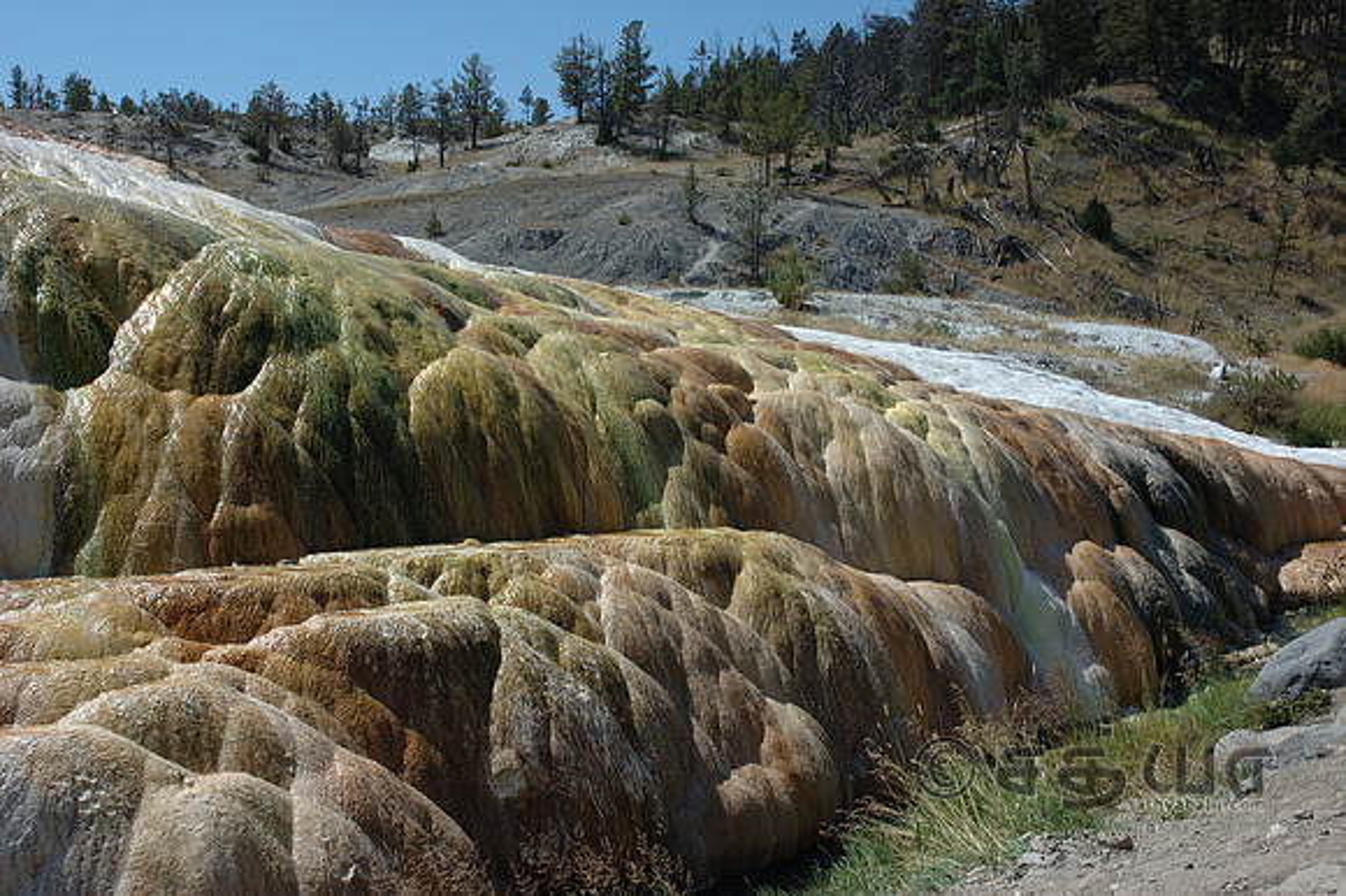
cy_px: 448
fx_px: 1513
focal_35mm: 40
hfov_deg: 48.0
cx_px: 673
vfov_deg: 33.0
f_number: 10
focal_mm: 27
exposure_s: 1/400
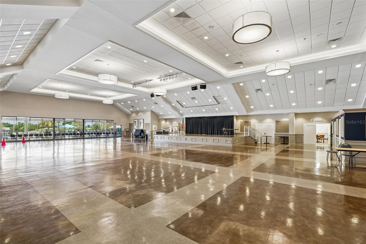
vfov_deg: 73.7
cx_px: 183
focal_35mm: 16
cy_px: 122
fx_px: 163
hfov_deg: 96.7
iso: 400
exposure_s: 1/4
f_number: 8
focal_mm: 16
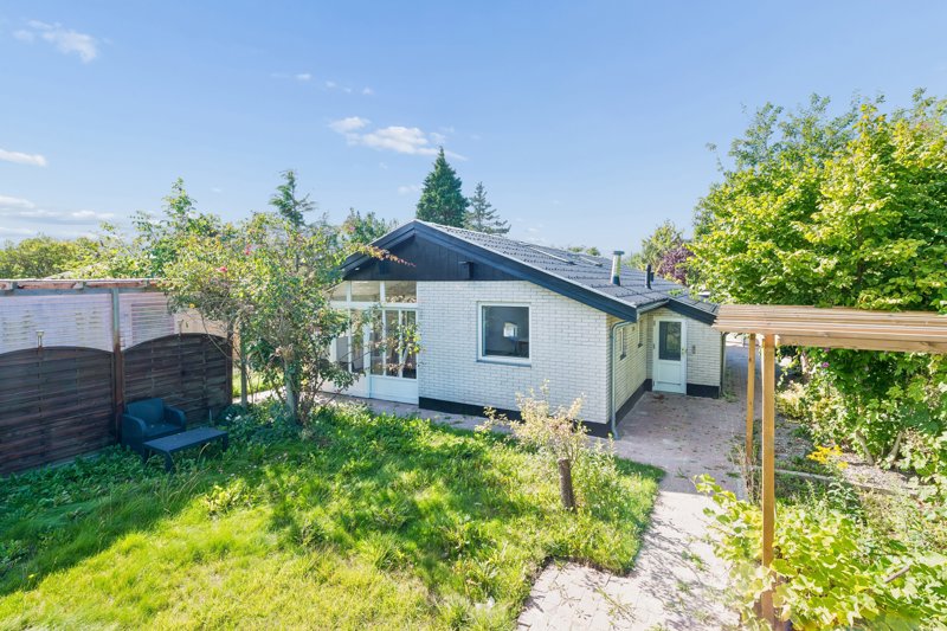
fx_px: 473
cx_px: 474
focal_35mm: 18
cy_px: 316
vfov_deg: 67.4
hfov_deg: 90.0
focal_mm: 18
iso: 250
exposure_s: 1/60
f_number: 10
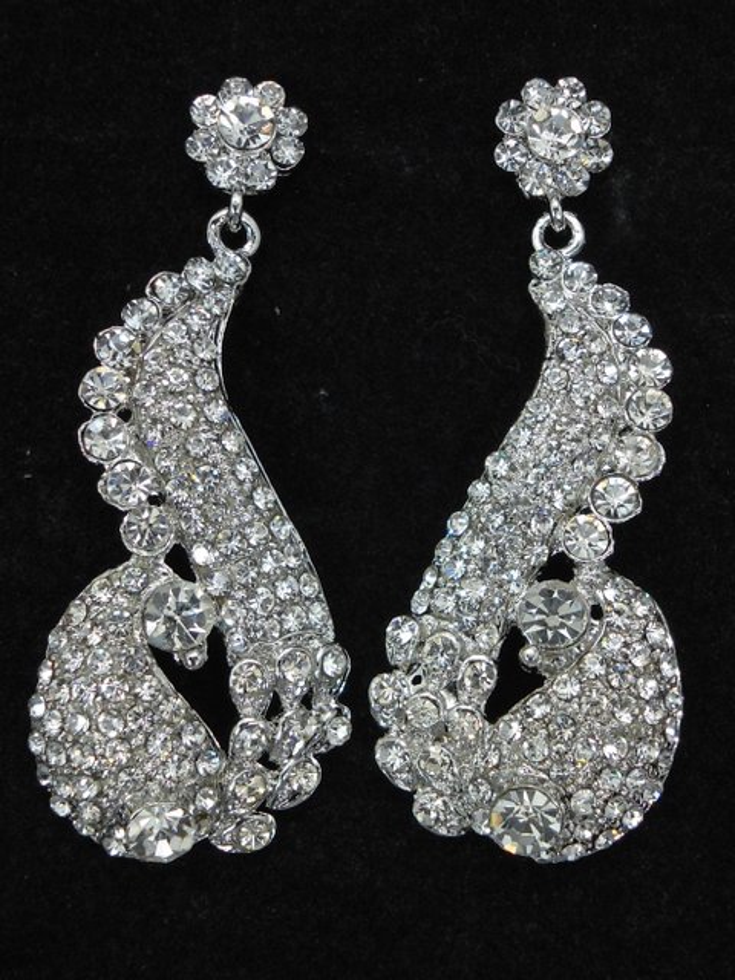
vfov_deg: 50.1
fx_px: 1047
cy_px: 490
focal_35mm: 37
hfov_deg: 38.7
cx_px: 368
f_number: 3.2
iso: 80
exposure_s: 1/50
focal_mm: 6.7
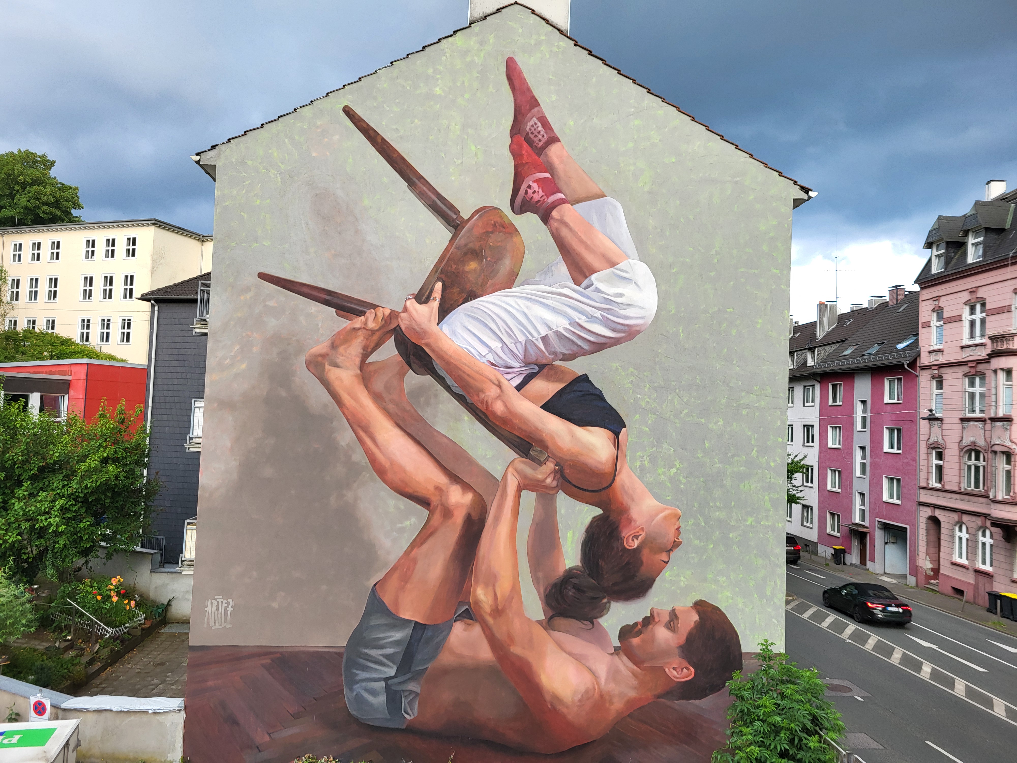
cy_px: 382
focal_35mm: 26
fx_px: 764
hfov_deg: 67.3
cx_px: 508
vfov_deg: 53.1
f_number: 1.8
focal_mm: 5.4
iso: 40
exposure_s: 1/100
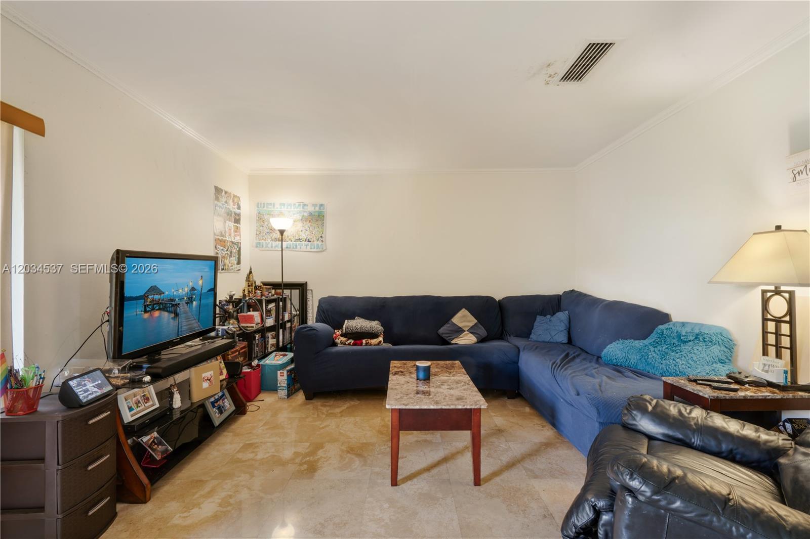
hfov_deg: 96.7
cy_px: 270
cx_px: 405
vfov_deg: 73.7
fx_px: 360
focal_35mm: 16
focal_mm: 16
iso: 100
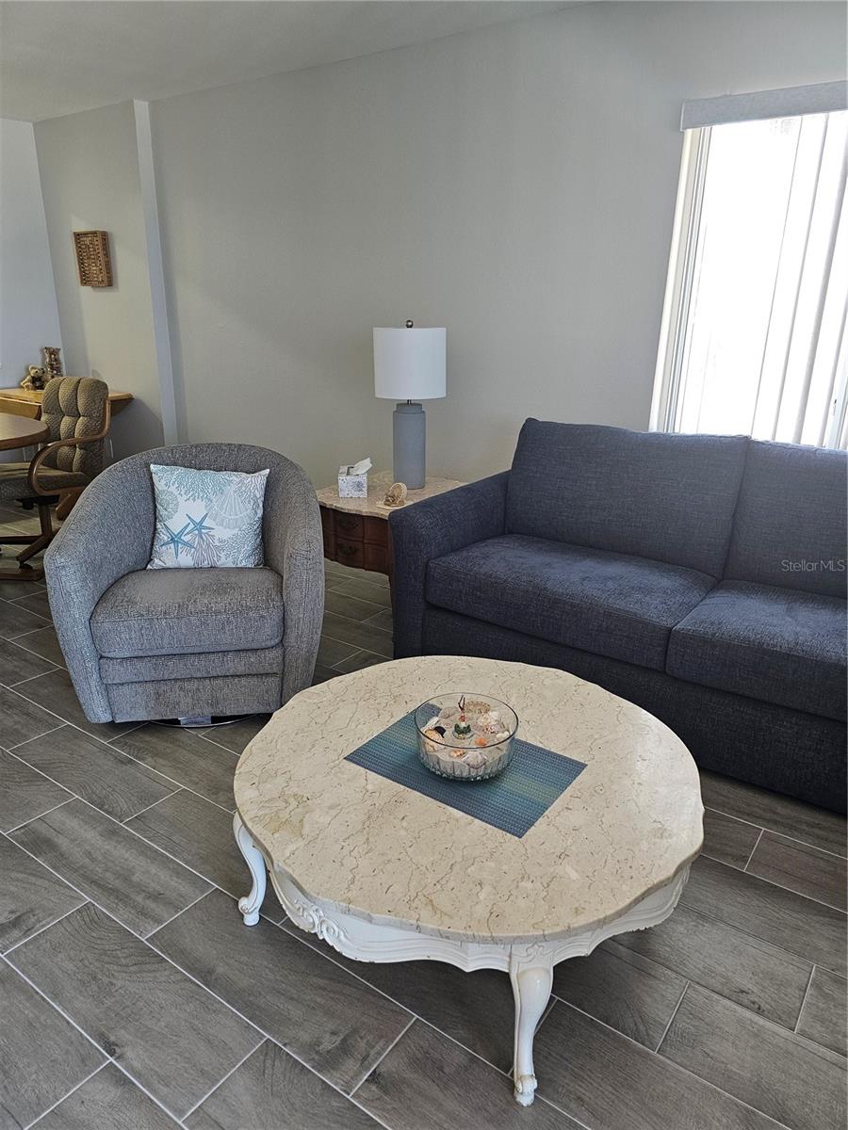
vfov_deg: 73.9
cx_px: 424
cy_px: 565
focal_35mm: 23
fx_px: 751
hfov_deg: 58.9
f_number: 1.7
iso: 250
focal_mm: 6.3
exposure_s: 1/120
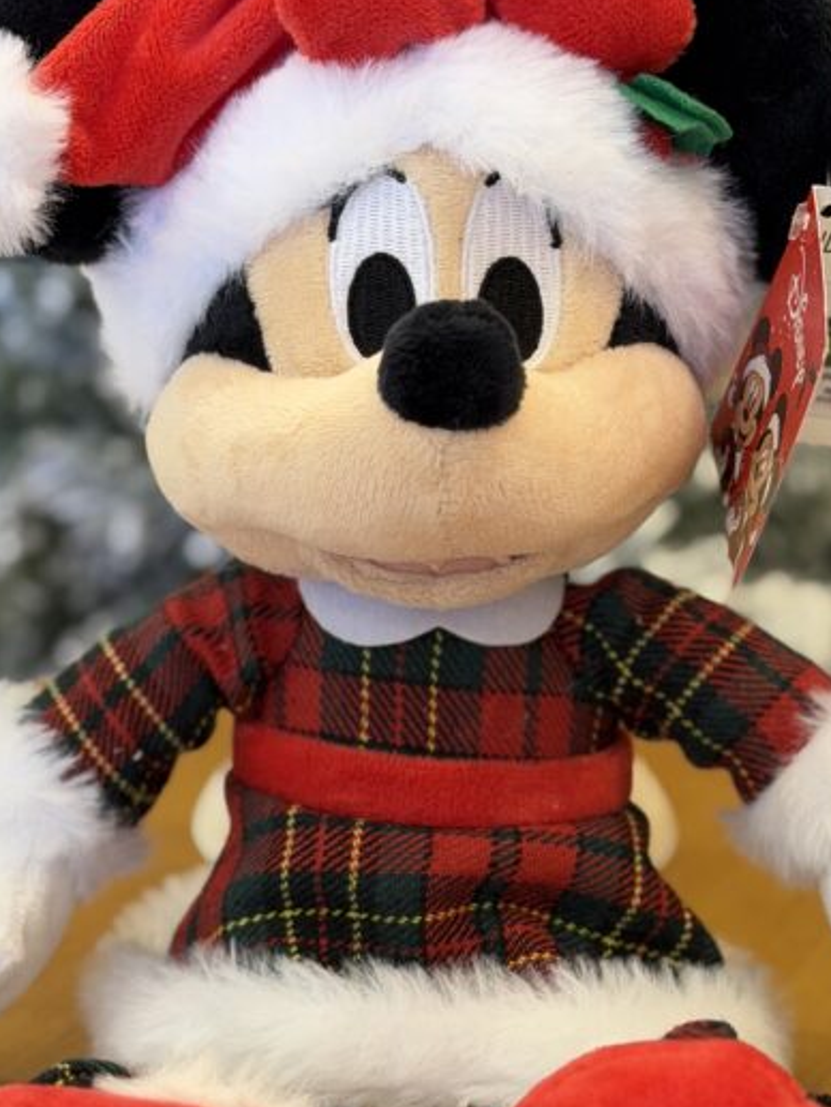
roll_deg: -2.2
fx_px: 3040
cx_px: 405
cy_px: 514
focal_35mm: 95
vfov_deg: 20.6
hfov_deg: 15.6
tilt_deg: -19.6
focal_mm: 6.76
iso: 100
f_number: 1.78
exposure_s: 1/60
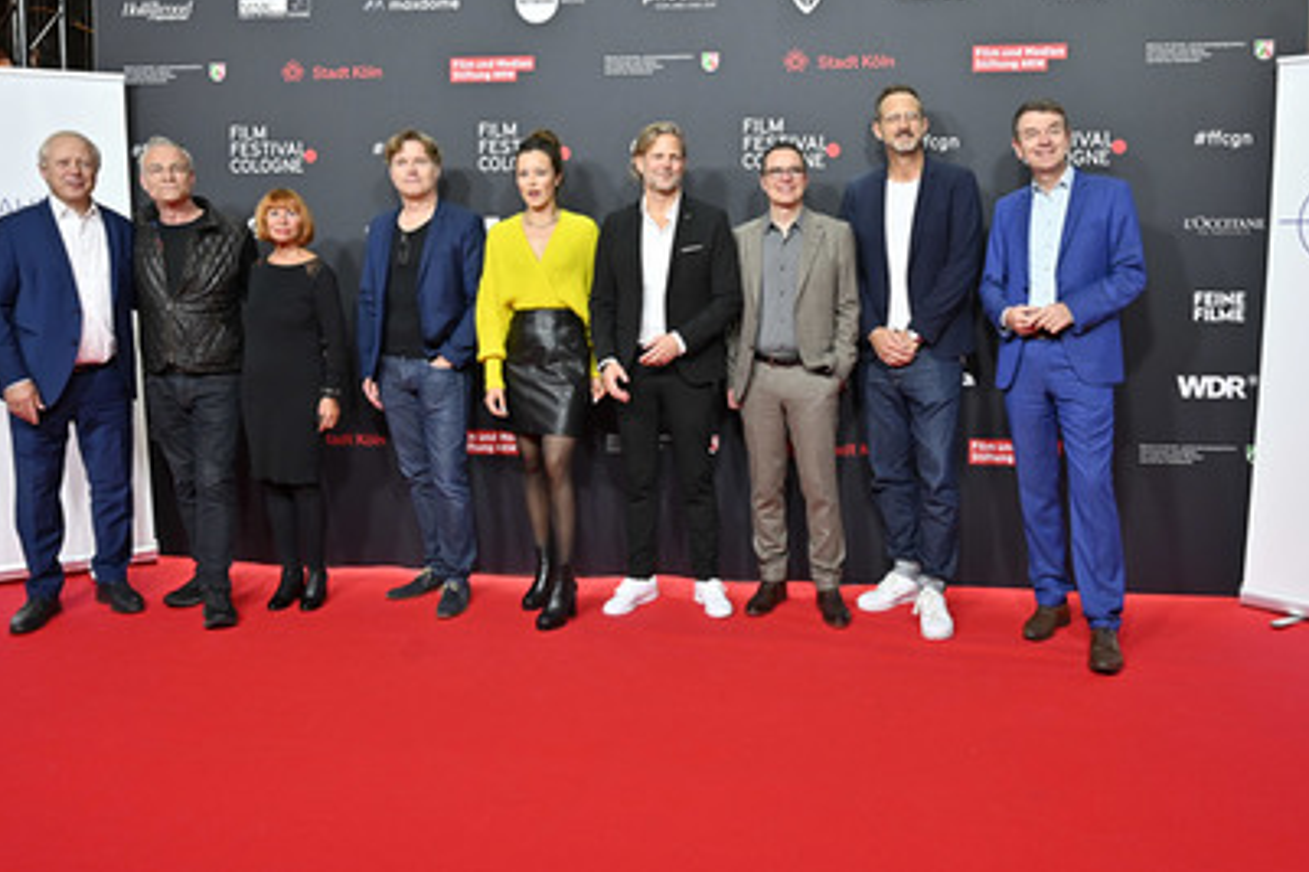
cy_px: 392
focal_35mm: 27
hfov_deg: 67.3
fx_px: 981
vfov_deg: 47.8
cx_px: 599
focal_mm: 24
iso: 1250
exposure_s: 1/200
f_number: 5
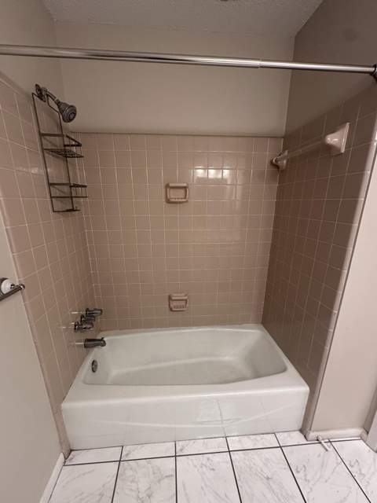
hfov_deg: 85.7
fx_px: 203
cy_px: 252
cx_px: 188
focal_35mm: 14
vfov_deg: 102.1
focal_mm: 2.22
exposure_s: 1/120
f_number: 2.2
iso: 160
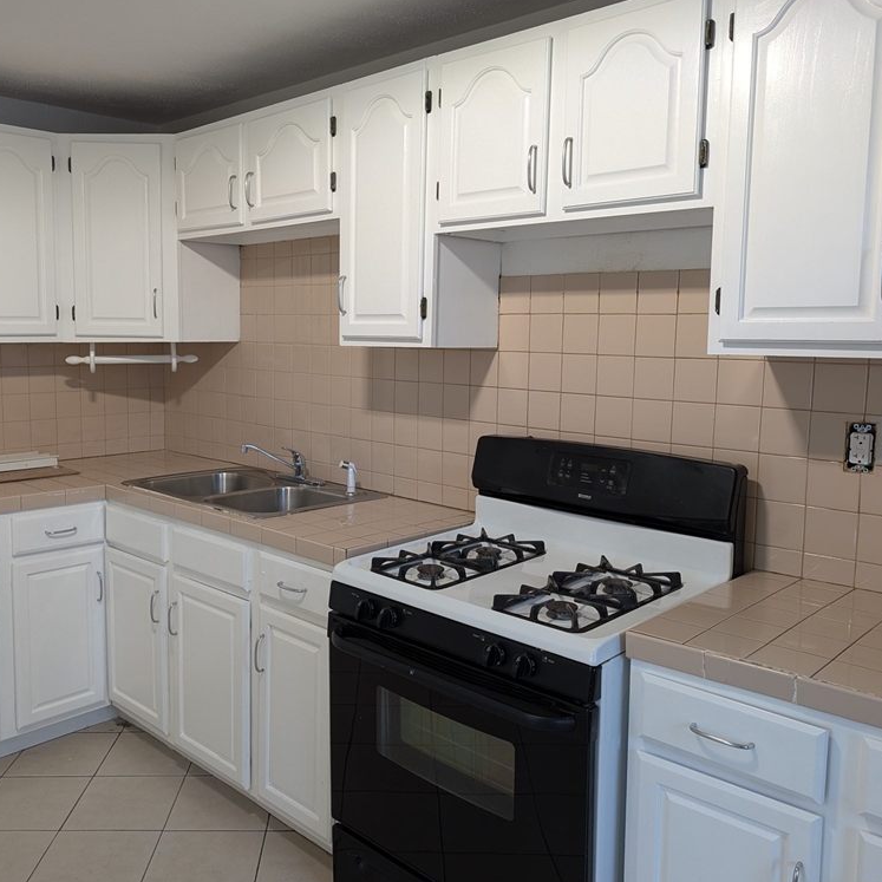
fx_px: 836
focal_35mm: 29
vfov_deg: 55.6
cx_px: 378
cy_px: 439
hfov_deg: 55.4
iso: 44
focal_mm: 6.9
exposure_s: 1/24
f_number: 1.68
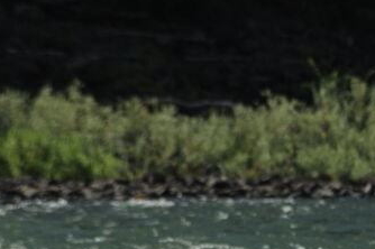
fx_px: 7482
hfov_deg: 2.9
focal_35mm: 719
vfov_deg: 1.9
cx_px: 262
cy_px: 274
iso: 200
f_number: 7.1
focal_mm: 300
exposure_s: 1/800
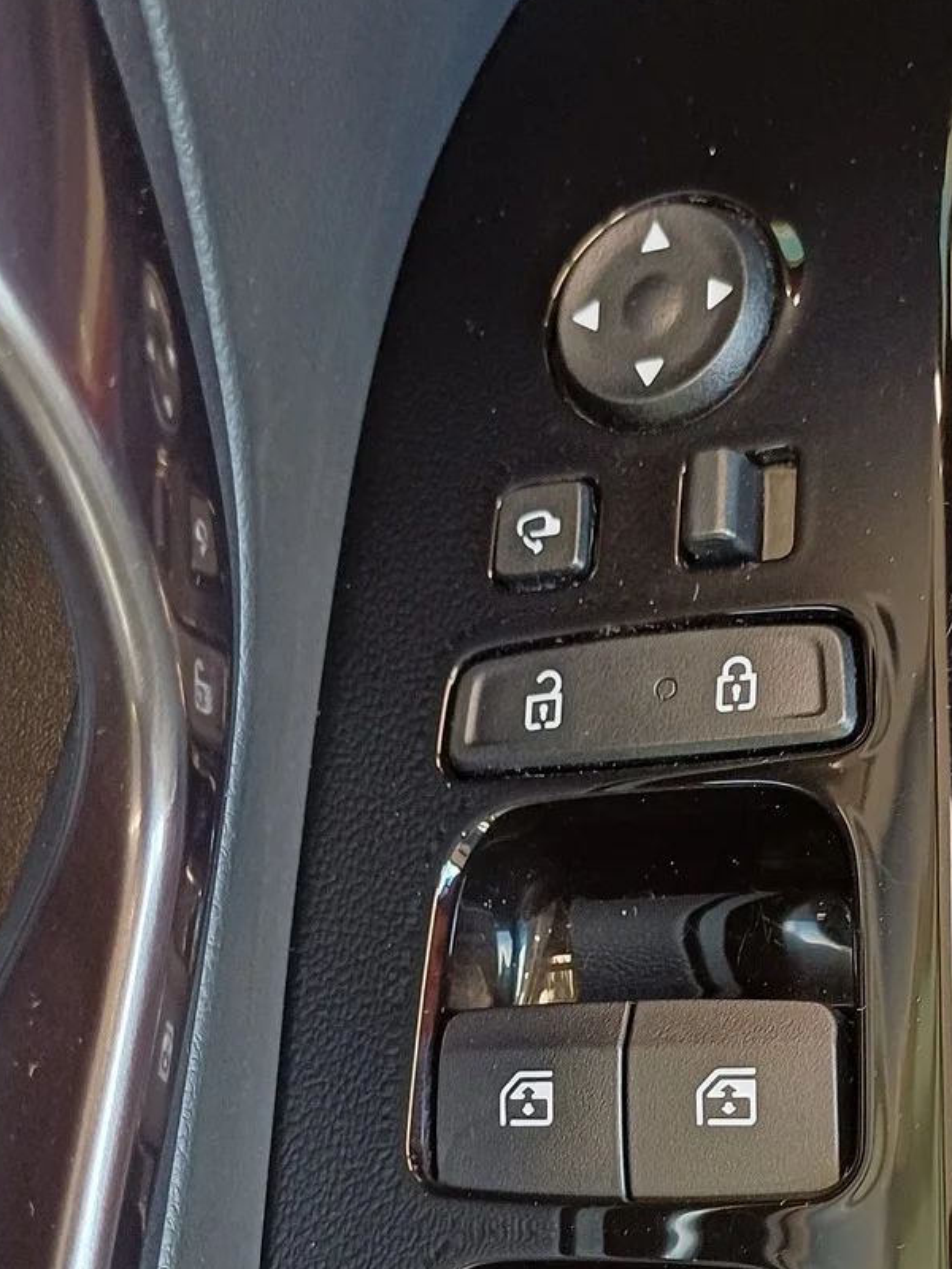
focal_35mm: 50
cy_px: 995
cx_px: 676
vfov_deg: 37.0
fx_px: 1833
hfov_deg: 28.8
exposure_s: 1/25
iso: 500
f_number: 1.8
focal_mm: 4.65
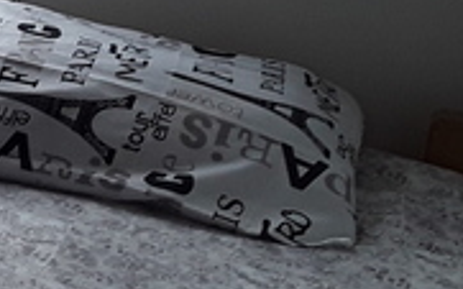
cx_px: -348
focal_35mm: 145
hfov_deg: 13.1
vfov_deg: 8.9
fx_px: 1829
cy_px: -46
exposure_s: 1/60
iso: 40
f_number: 2.2
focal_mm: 3.3
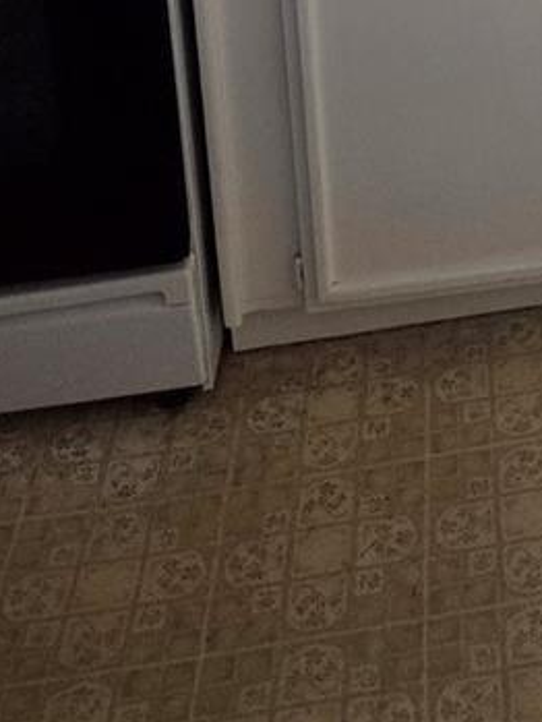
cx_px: 759
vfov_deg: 20.3
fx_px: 1648
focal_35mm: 79
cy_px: -430
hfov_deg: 17.2
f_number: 1.8
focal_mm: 5.4
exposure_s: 1/120
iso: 400
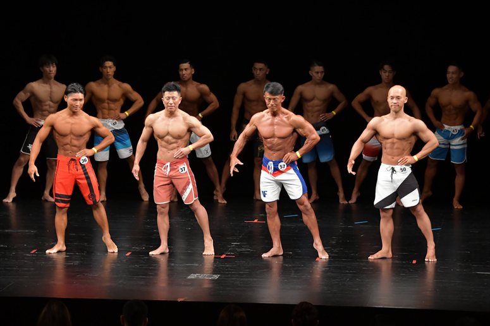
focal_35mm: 183
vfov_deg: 7.5
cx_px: 245
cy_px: 163
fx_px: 2490
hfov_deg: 11.2
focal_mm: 122
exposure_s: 1/400
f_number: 5.6
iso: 3200
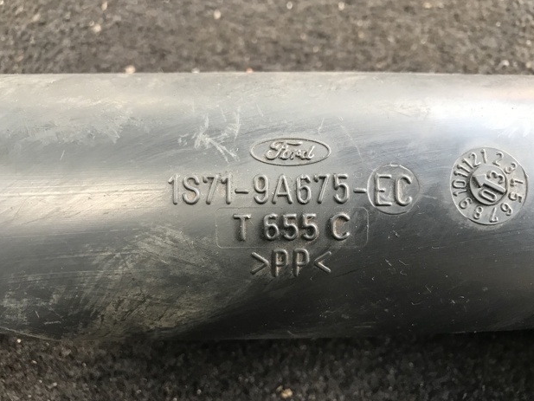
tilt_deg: -66.3
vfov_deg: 48.2
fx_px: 447
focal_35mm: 29
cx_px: 275
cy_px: 200
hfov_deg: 61.6
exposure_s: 1/33
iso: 32
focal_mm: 3.99
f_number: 1.8
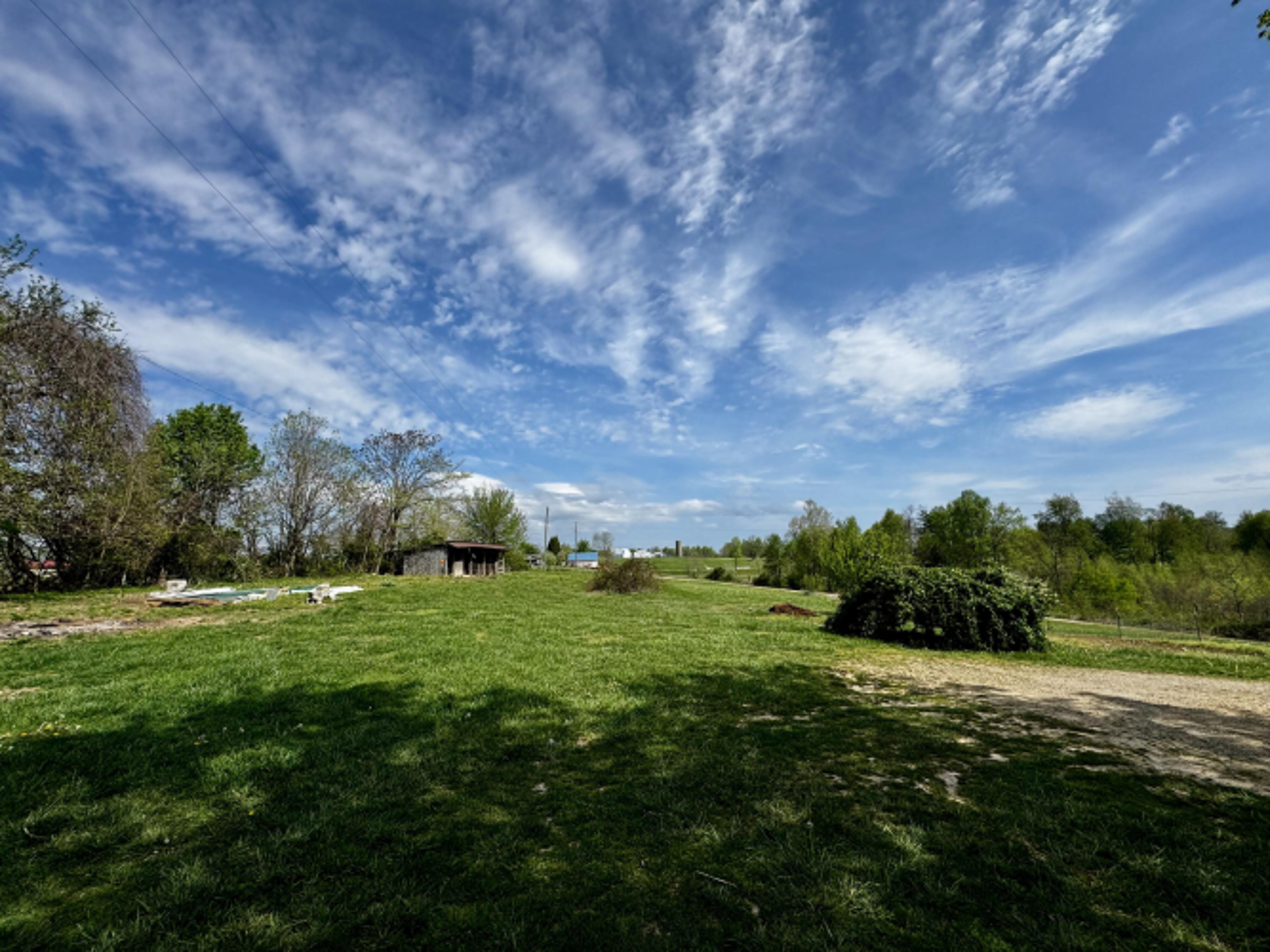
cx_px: 635
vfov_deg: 85.7
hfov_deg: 102.1
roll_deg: +1.1
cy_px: 476
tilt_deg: +9.0
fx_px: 514
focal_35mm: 14
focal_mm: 2.22
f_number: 2.2
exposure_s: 1/3390
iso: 50
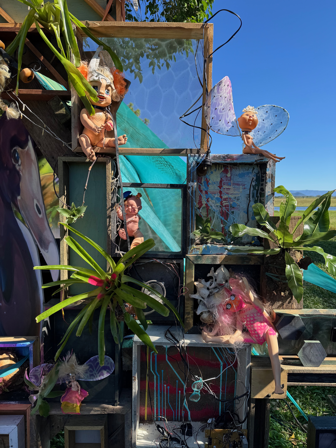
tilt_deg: -3.4
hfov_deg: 56.8
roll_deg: +1.1
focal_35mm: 24
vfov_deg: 71.6
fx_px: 311
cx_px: 168
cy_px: 224
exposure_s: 1/1923
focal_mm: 6.76
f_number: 1.78
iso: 80
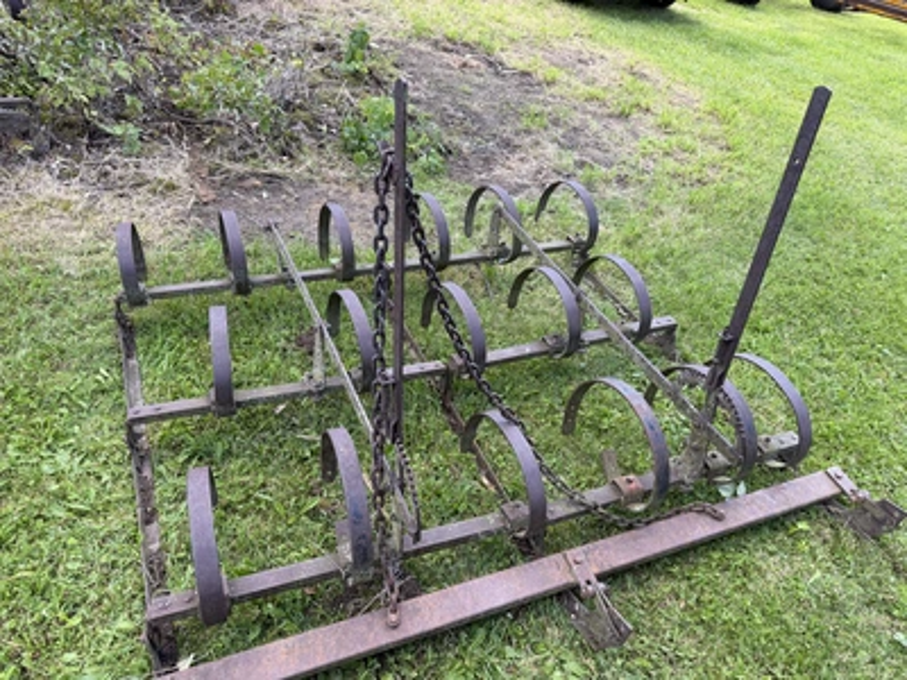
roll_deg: -7.1
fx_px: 629
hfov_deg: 71.6
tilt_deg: -36.2
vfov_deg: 56.8
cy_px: 340
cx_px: 454
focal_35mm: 24
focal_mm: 6.76
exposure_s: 1/456
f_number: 1.78
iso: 100
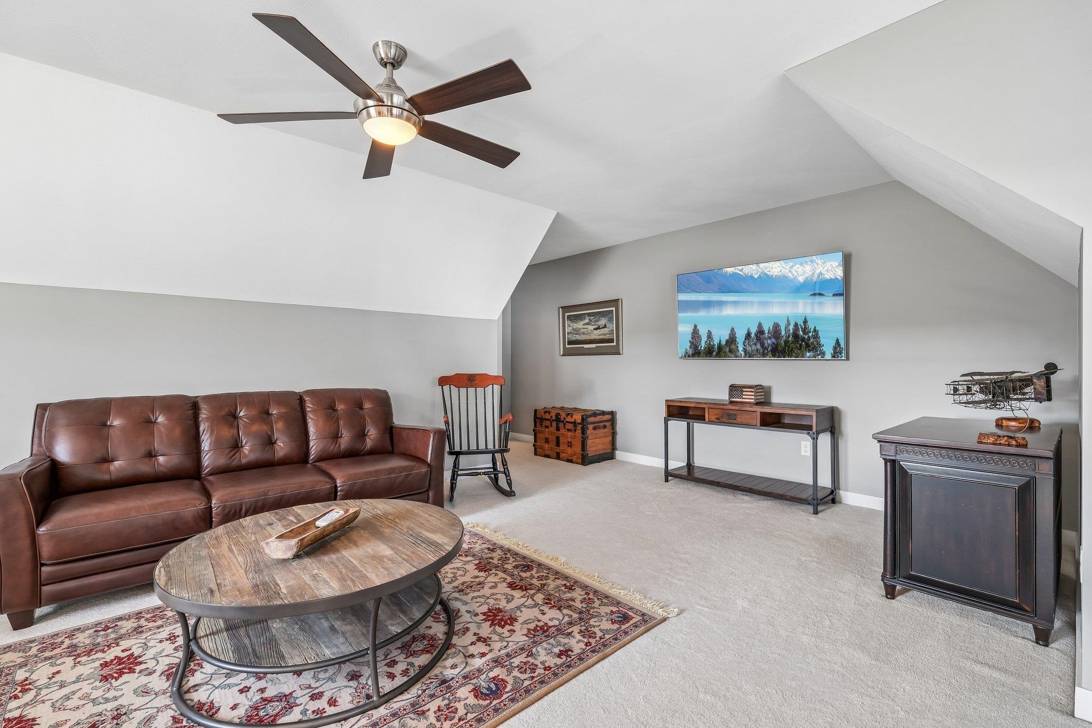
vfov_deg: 77.3
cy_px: 364
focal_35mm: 15
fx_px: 455
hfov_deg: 100.4
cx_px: 546
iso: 200
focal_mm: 10
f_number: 5.6
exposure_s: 1/5
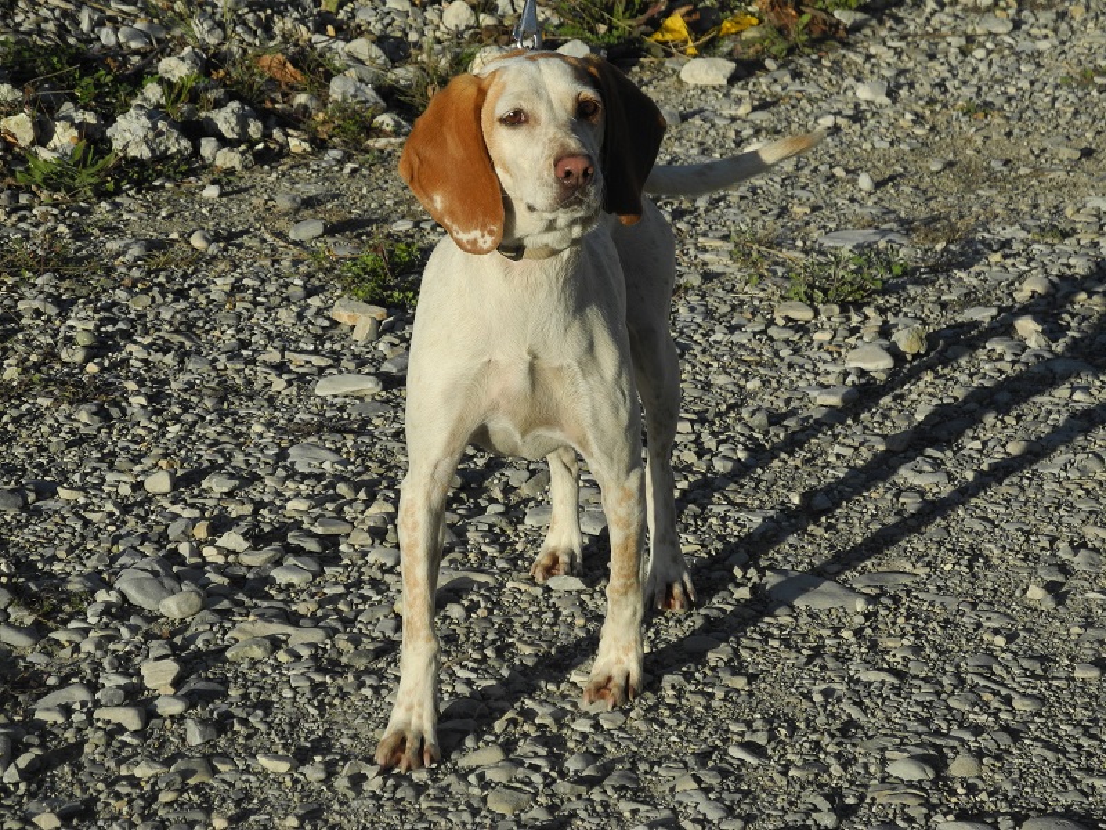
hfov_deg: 16.6
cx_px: 553
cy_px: 415
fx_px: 3802
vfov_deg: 12.5
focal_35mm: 119
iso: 100
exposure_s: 1/1000
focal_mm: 25.4
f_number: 4.5
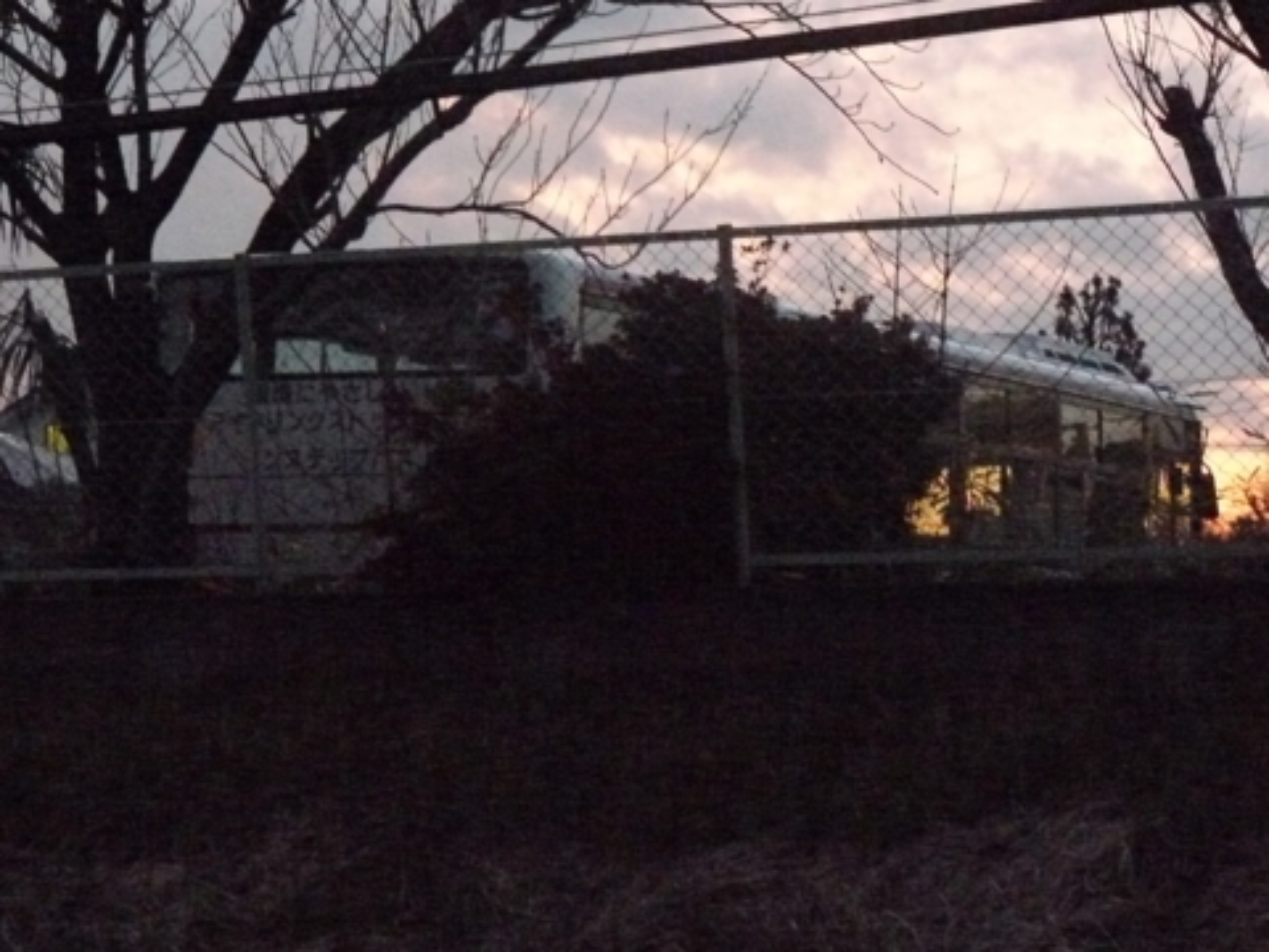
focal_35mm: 129
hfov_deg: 15.3
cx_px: 634
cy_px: 476
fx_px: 4729
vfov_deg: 11.5
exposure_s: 1/15
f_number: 3.2
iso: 1250
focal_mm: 14.3
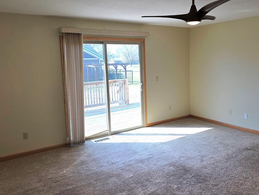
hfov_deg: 58.0
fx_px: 232
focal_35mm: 31
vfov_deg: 45.4
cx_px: 151
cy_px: 91
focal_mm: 6.3
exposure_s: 1/143
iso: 12
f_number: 1.7
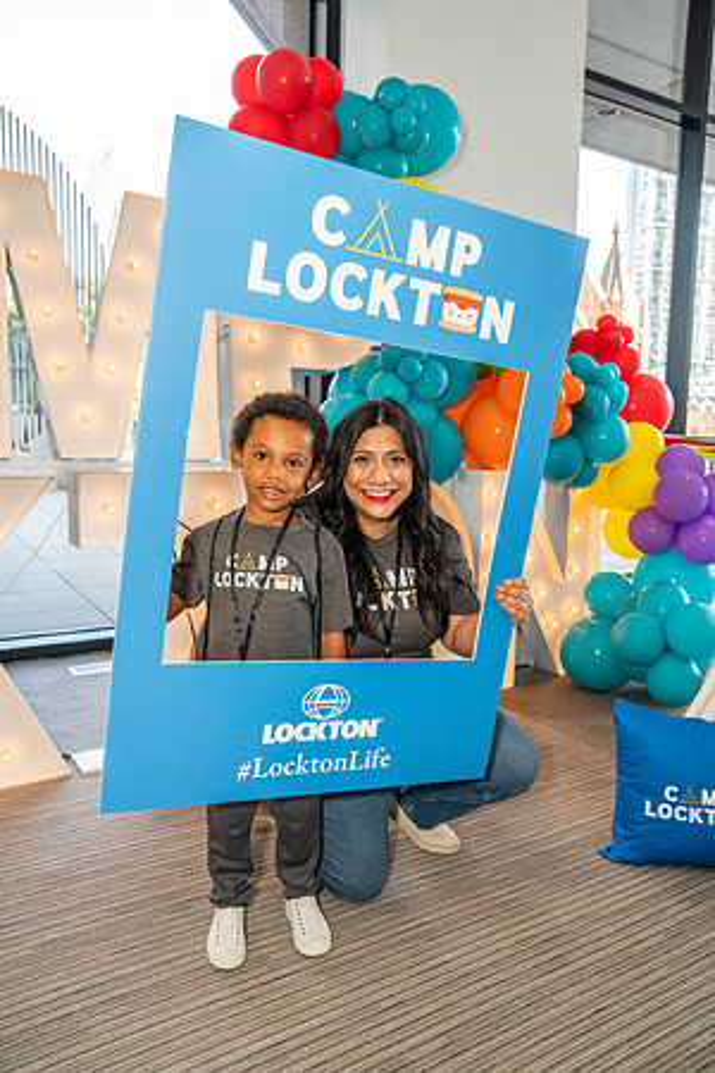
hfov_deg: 49.6
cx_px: 358
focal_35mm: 26
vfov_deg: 69.4
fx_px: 775
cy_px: 536
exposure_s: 1/200
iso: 1000
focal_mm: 26
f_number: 4.5
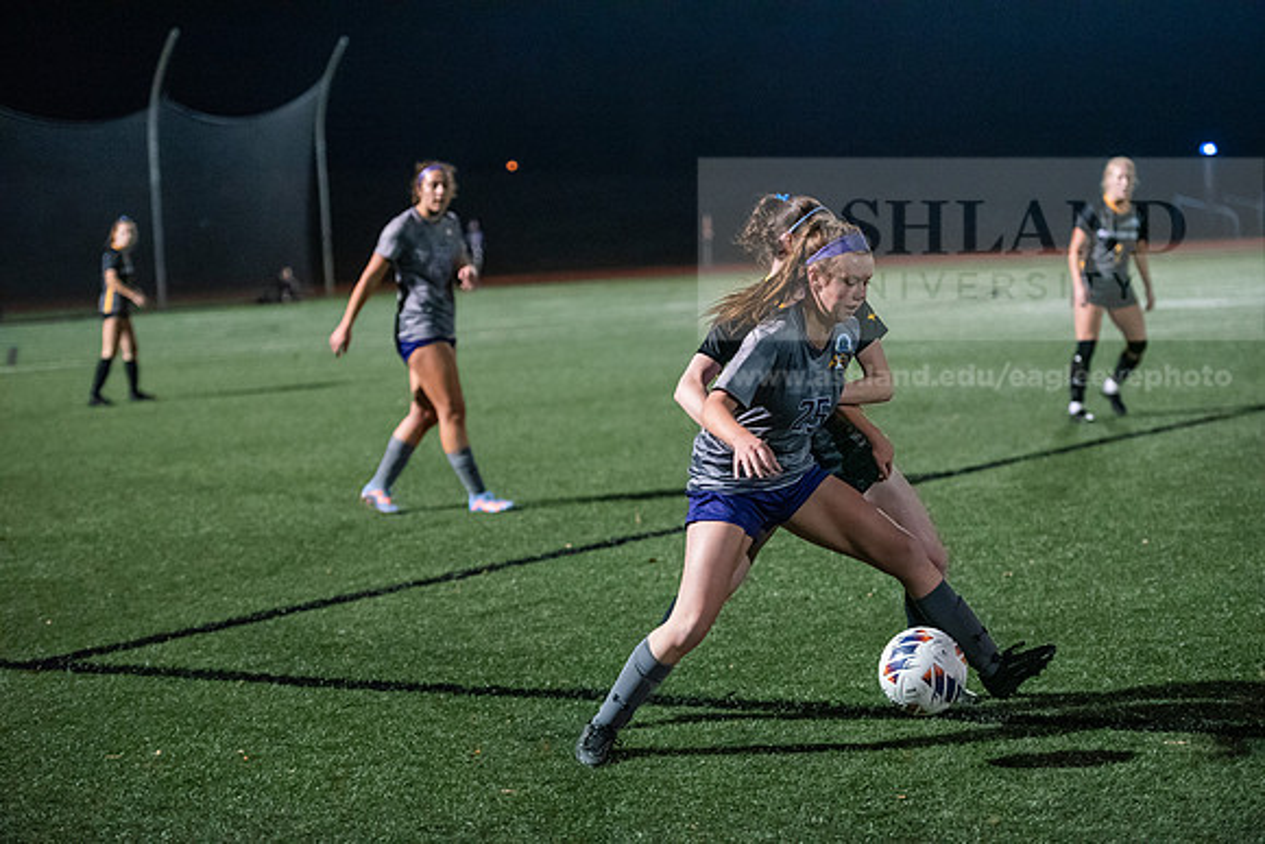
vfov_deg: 15.9
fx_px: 3023
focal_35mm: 86
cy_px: 422
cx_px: 632
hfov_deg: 23.6
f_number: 2.8
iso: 8000
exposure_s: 1/1000
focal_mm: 86
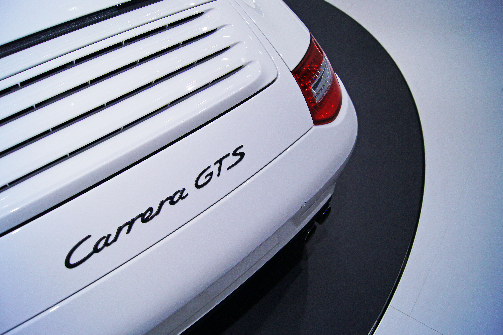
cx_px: 252
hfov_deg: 67.4
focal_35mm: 27
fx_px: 377
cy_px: 168
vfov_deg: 47.9
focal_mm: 18
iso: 400
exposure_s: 1/1000
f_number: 3.5
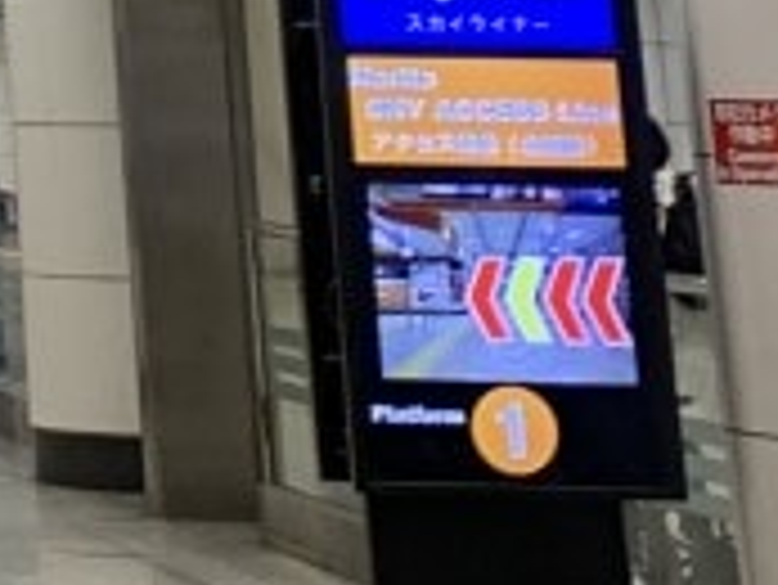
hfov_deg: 9.8
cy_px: -1112
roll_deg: +1.4
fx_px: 4048
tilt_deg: +15.8
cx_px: -1021
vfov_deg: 7.4
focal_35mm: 180
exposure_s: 1/50
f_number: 1.8
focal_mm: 4.25
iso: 64
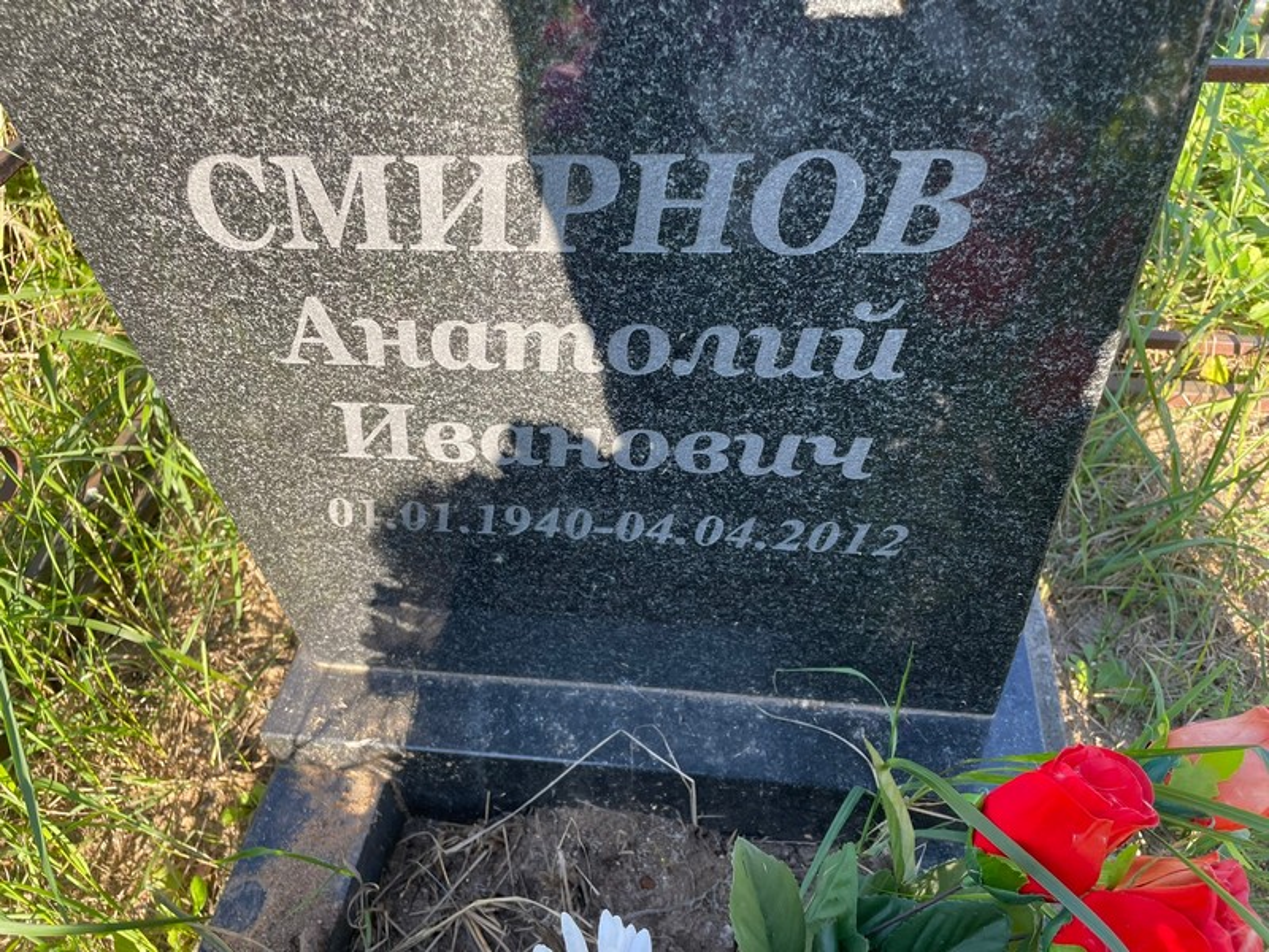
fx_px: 953
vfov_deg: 53.1
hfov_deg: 67.3
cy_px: 476
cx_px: 634
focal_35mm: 26
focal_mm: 4.2
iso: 32
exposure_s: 1/396
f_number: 1.6
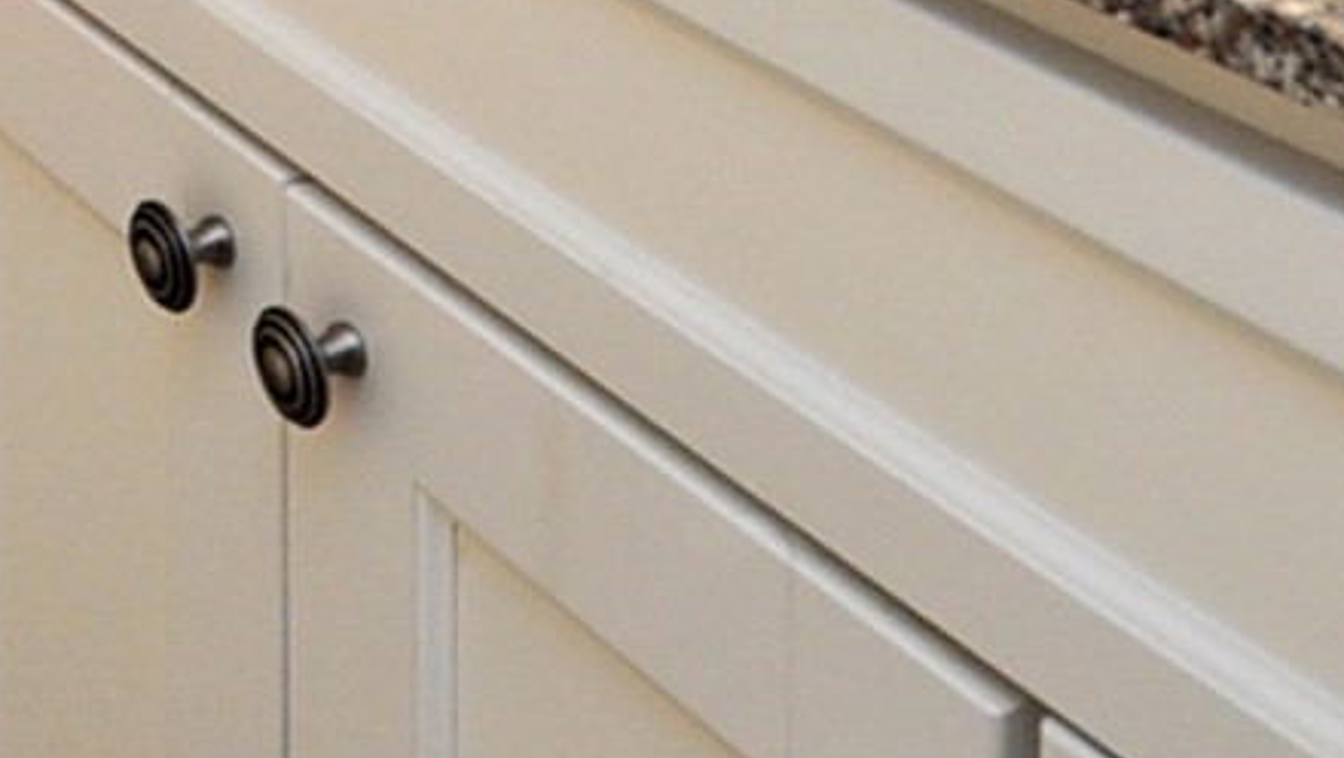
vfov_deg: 13.2
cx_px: -373
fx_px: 2603
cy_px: -944
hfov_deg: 25.3
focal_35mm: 73
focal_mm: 10
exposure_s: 1/30
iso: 320
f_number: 4.5
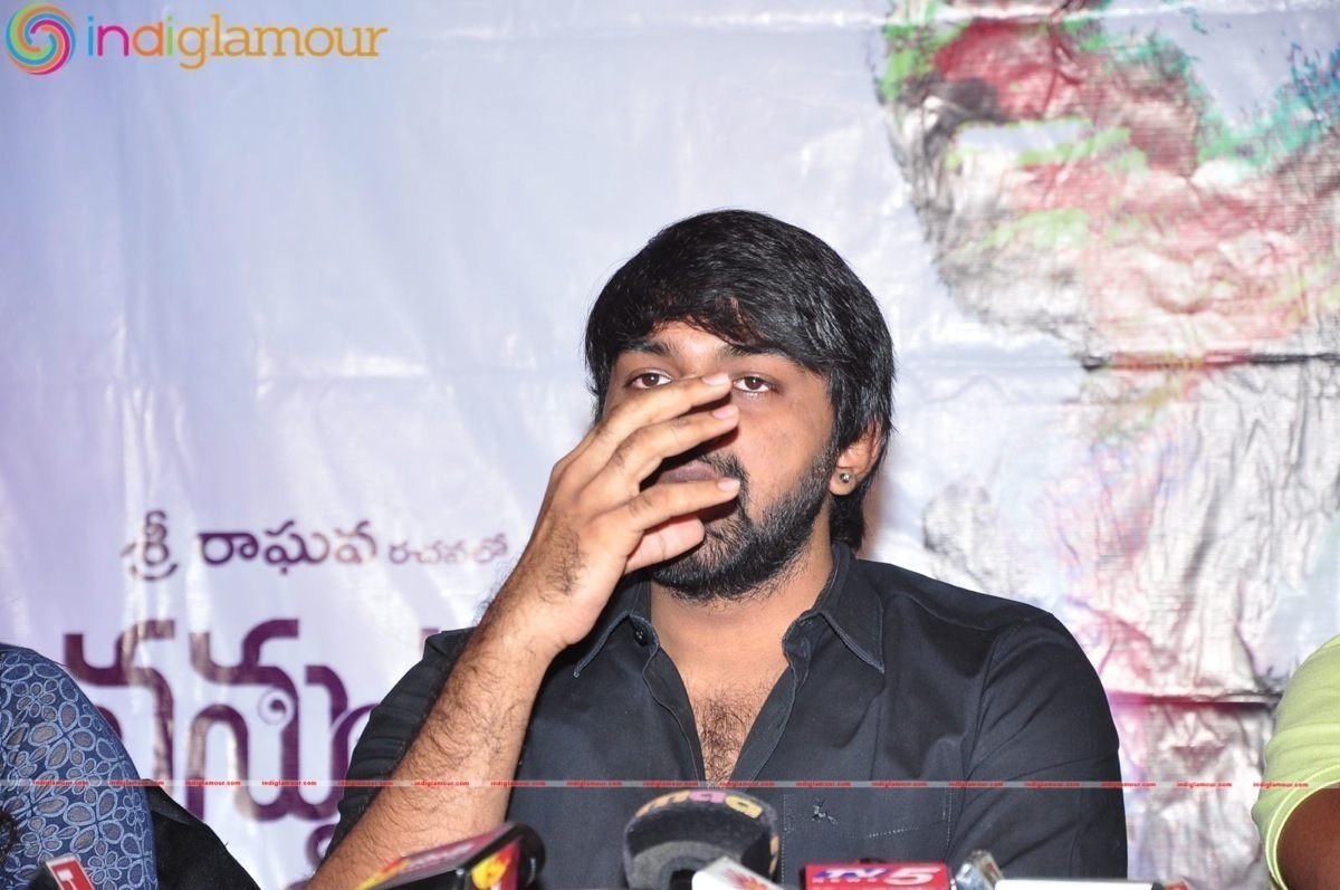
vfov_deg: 8.7
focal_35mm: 158
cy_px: 445
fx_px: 5855
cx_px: 670
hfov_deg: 13.1
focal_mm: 105
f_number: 7.1
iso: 400
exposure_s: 1/125
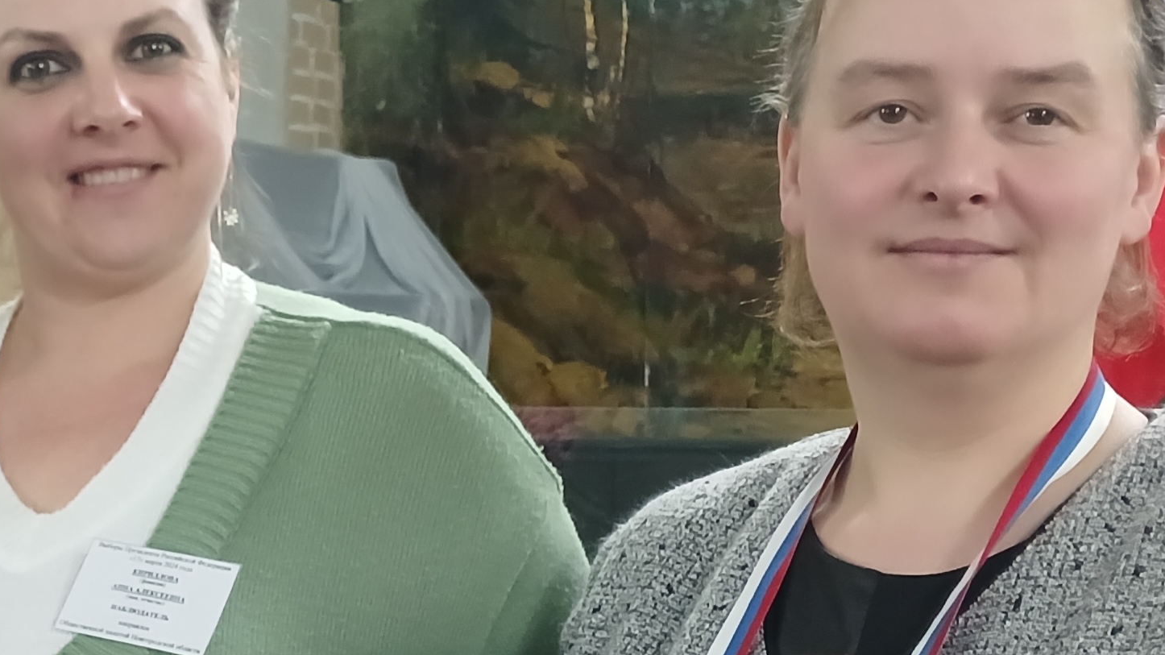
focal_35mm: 83
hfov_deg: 24.6
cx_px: 50
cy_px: 664
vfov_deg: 14.3
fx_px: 2564
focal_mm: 4
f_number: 1.8
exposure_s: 1/25
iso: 400
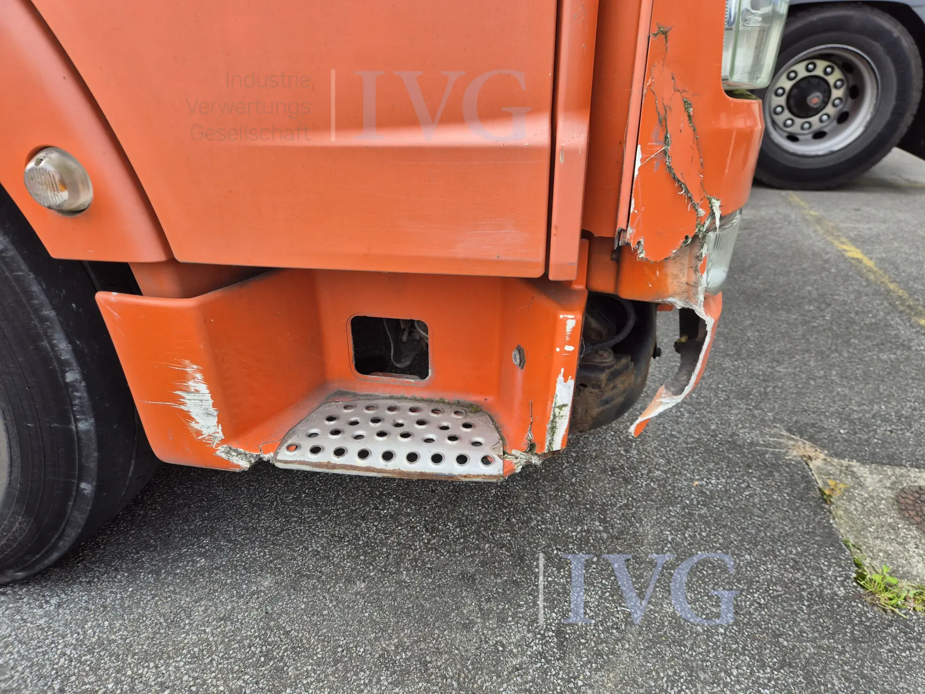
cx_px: 462
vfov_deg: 58.9
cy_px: 347
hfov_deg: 73.9
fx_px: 615
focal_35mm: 23
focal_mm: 5.4
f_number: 1.8
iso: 25
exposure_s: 1/273
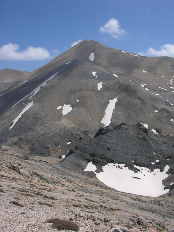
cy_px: 116
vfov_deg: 52.6
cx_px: 87
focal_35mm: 35
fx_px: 235
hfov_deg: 40.7
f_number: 7.1
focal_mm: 8.9
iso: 50
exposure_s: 1/318
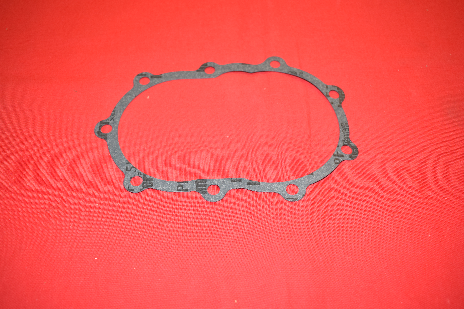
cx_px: 232
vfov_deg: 36.9
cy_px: 154
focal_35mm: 36
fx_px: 464
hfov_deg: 53.1
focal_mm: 24
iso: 800
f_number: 5
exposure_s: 1/100
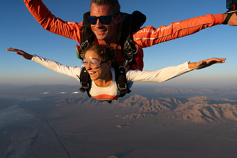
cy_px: 79
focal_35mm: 24
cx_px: 118
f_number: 7.1
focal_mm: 24
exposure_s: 1/2000
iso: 1250
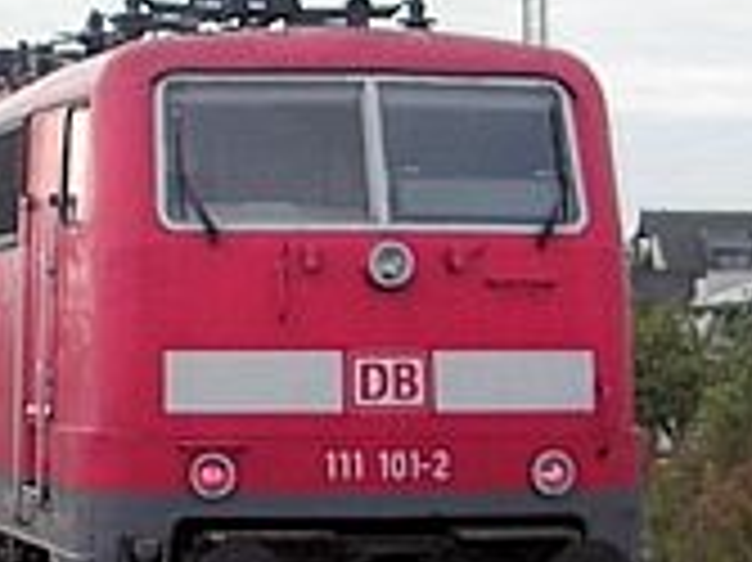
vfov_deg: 8.9
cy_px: 112
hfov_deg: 11.8
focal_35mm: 167
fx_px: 3625
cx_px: 340
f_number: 3.3
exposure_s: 1/180
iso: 50
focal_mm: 6.3
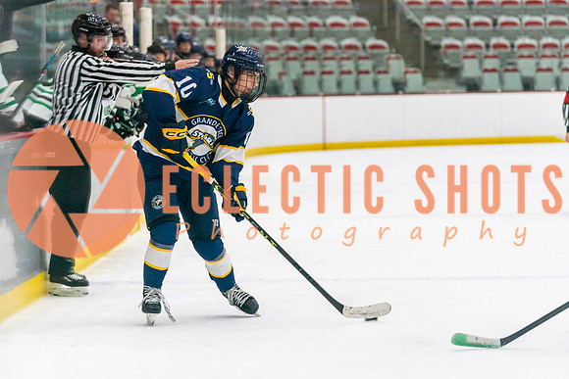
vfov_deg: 8.1
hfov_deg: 12.2
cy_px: 232
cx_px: 284
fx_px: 2670
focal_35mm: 169
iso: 3200
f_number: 2.8
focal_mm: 111
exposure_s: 1/1250
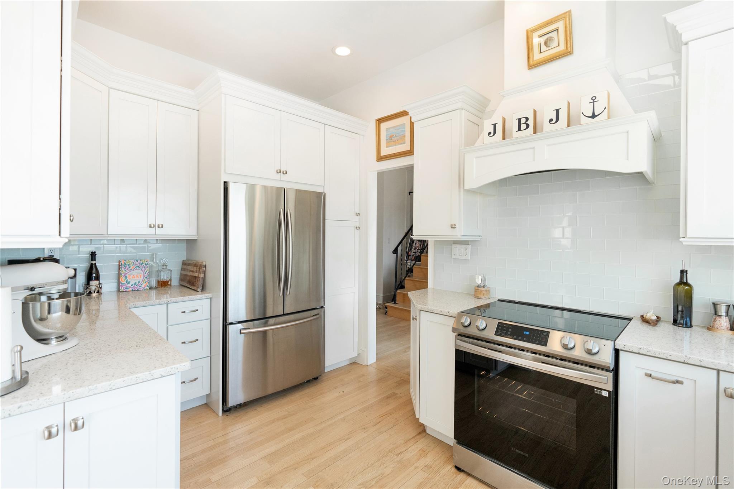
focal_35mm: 16
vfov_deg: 73.7
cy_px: 244
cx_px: 367
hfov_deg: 96.7
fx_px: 326
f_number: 4
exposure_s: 1/640
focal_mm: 16
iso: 1250
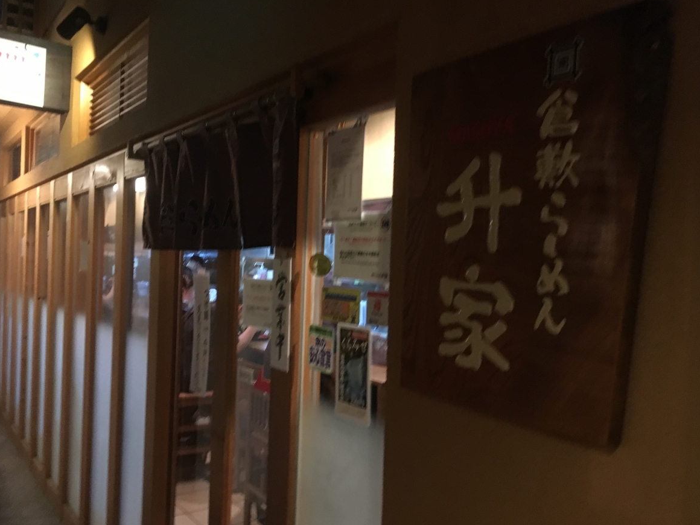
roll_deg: -1.8
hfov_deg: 60.0
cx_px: 359
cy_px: 266
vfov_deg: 46.8
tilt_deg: +2.2
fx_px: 607
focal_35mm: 30
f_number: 2.2
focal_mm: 4.15
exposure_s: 1/15
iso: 400
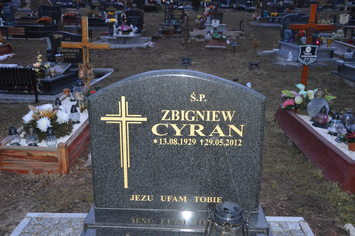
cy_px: 118
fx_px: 355
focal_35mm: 36
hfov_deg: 53.2
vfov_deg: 36.8
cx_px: 178
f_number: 3.8
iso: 3200
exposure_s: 1/60
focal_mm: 24
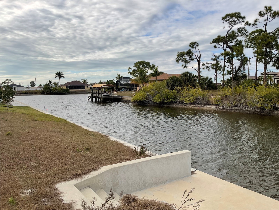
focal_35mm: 29
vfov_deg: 48.2
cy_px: 105
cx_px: 140
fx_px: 234
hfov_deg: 61.7
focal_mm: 3
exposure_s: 1/2058
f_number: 1.8
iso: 16
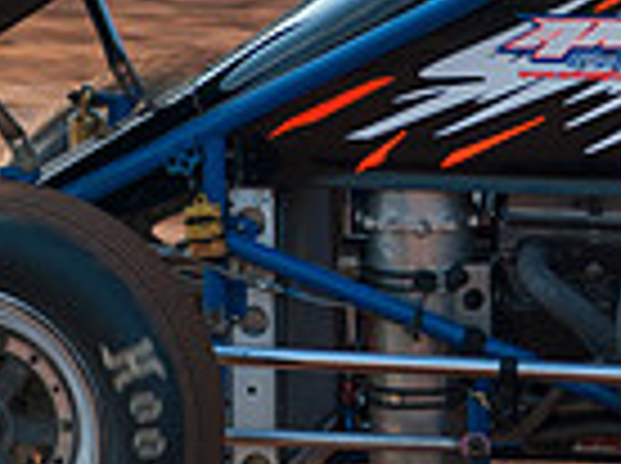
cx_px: 1022
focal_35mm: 706
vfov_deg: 2.1
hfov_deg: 2.8
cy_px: -198
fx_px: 12643
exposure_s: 1/400
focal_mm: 116
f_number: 4
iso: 100
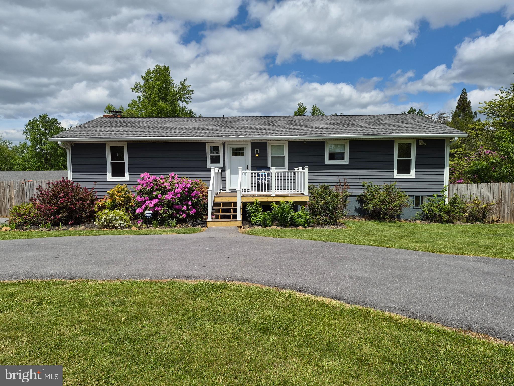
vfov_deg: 58.9
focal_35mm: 23
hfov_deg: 73.9
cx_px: 257
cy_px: 193
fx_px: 342
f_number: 1.8
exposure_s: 1/7696
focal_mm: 5.4
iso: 64
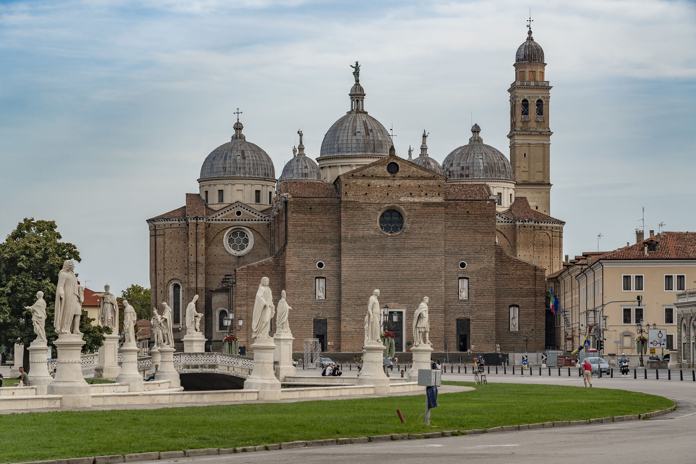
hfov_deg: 20.2
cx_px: 348
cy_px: 232
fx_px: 1953
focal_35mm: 101
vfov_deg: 13.6
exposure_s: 1/125
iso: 160
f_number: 8
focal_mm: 101
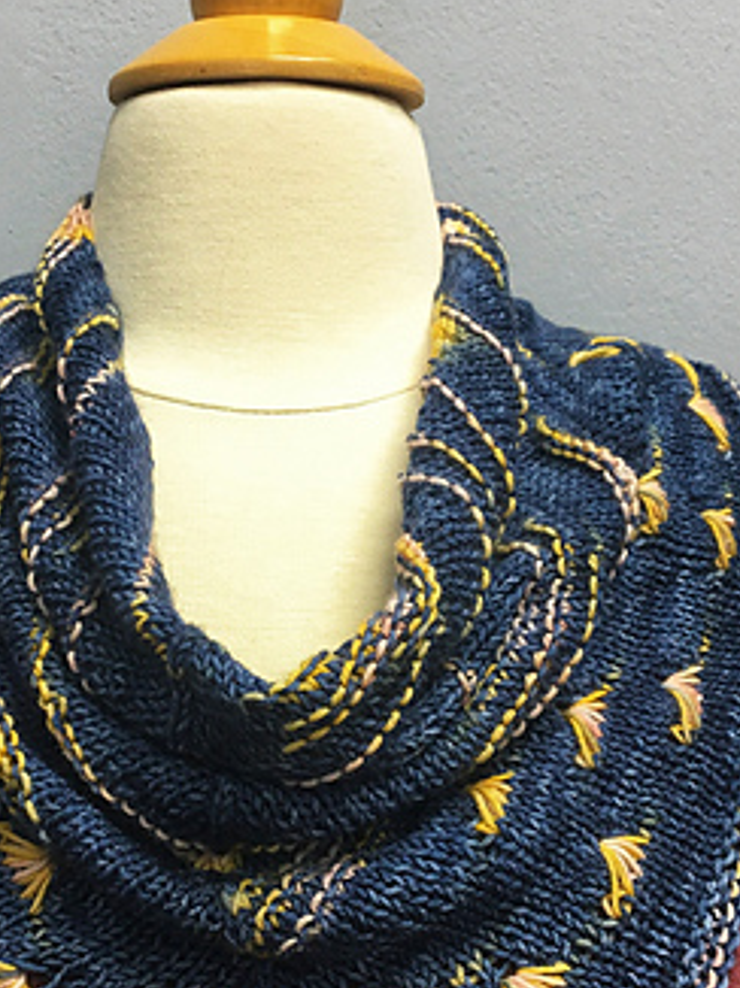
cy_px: 573
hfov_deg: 25.5
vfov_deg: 33.7
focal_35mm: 57
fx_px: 1627
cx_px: 258
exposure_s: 1/30
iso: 40
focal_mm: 4.15
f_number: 2.2
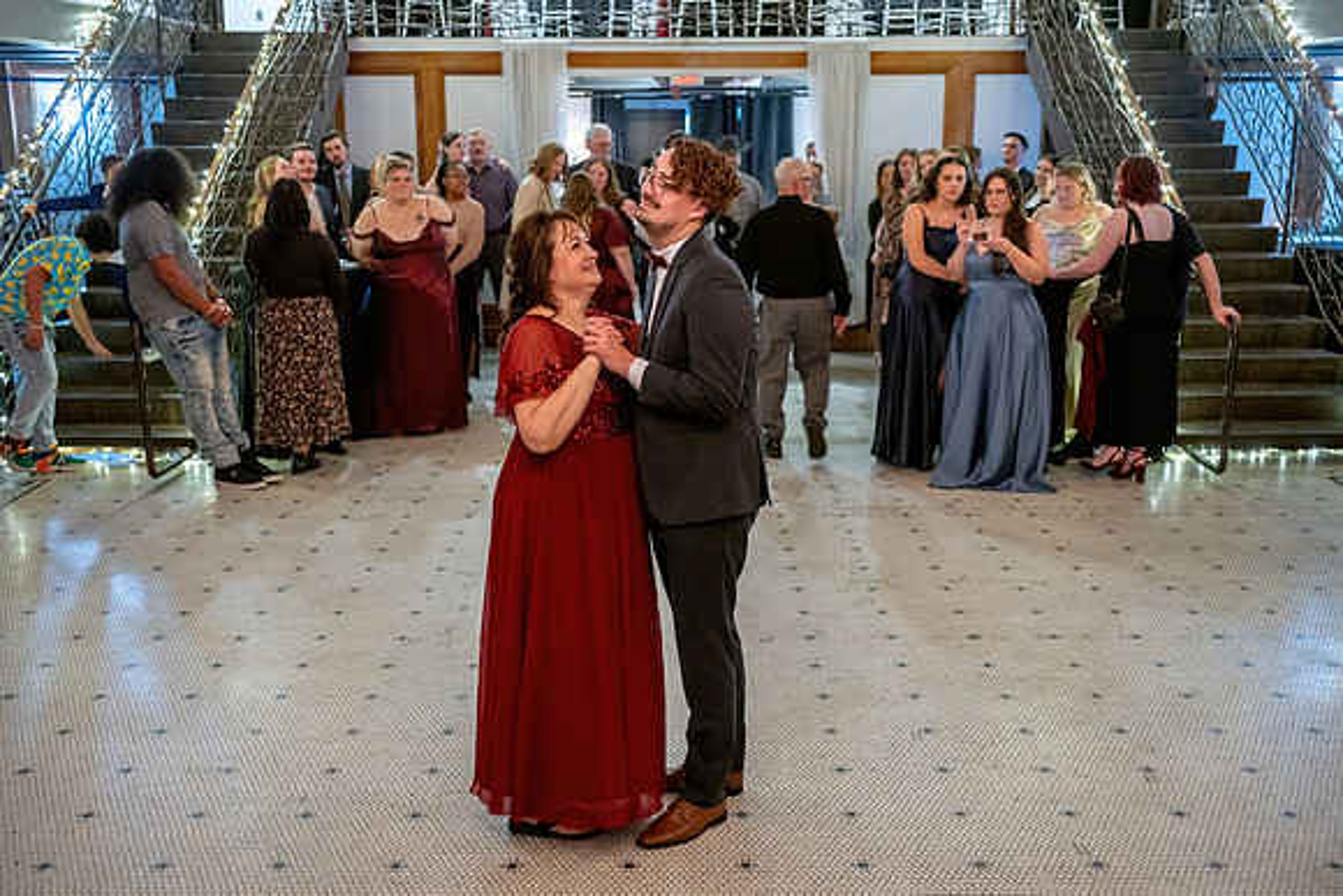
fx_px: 1306
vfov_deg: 37.9
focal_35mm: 35
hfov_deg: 54.4
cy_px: 448
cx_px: 672
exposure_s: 1/30
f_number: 2.8
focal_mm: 35
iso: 3200
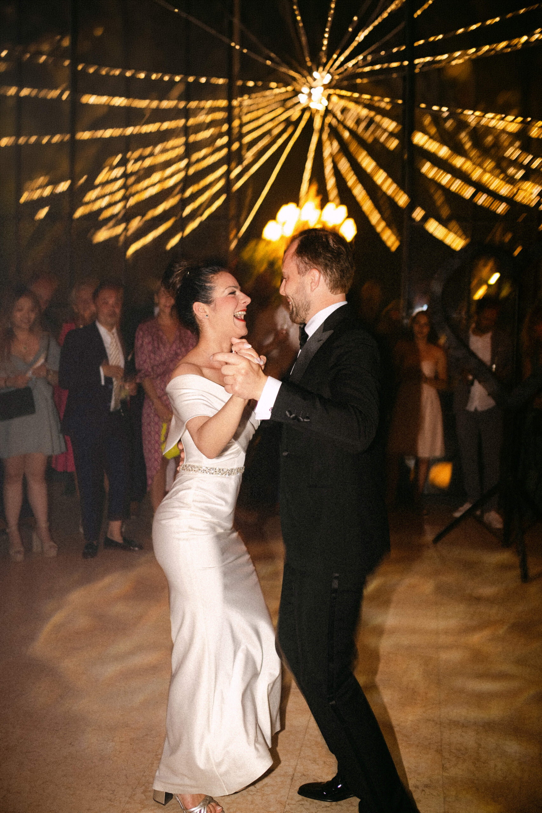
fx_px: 790
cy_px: 406
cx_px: 271
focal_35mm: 35
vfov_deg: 54.4
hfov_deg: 37.9
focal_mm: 23
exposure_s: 1/20
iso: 250
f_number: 2
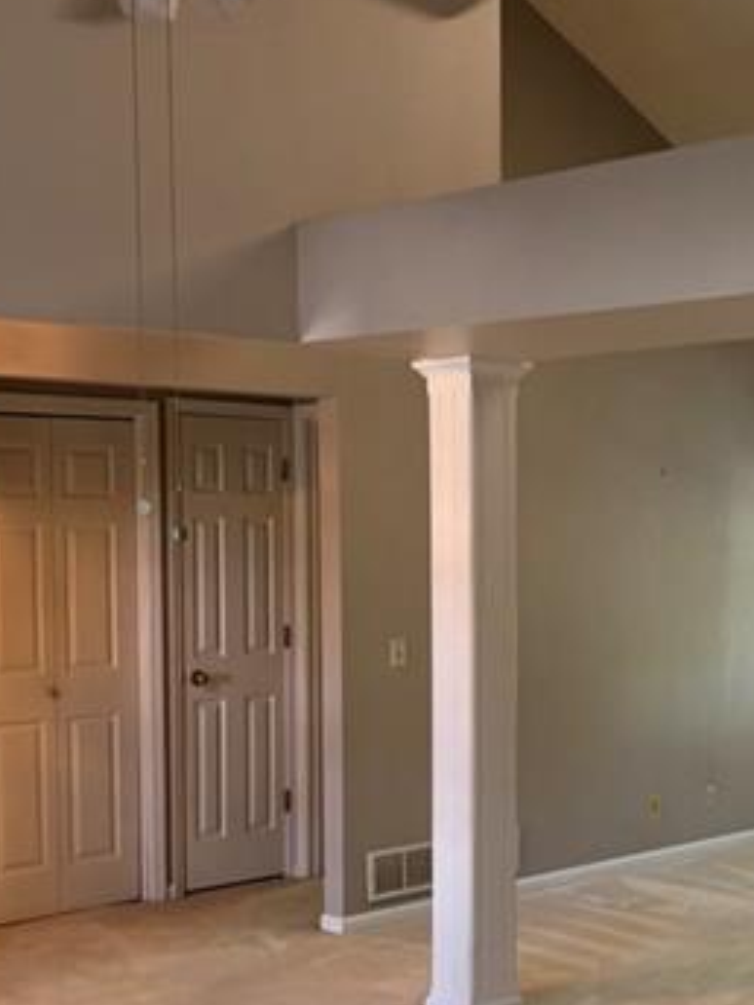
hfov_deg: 24.6
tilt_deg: -3.0
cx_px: 660
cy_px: 654
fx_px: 1684
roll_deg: -2.8
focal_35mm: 58
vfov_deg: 33.0
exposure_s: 1/60
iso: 160
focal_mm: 5.96
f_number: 1.6
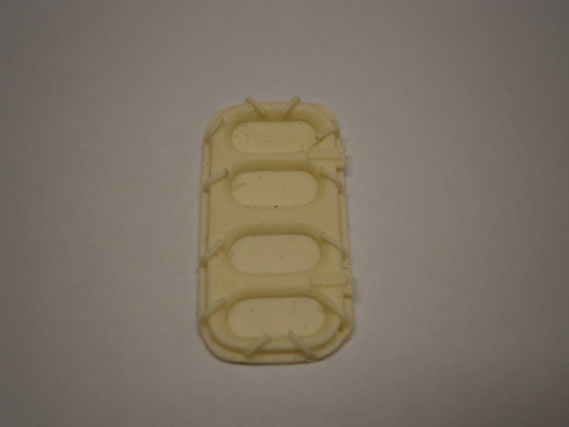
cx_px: 284
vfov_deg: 30.9
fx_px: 773
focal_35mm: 47
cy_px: 214
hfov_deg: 40.4
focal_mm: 8.3
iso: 100
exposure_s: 1/40
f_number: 3.4
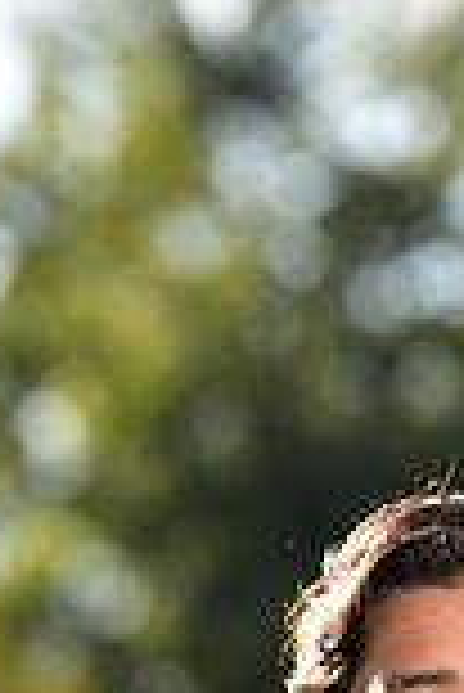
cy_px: 1148
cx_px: 588
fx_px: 14505
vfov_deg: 2.7
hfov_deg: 1.8
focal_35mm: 752
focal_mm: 200
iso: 80
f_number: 5
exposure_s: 1/200
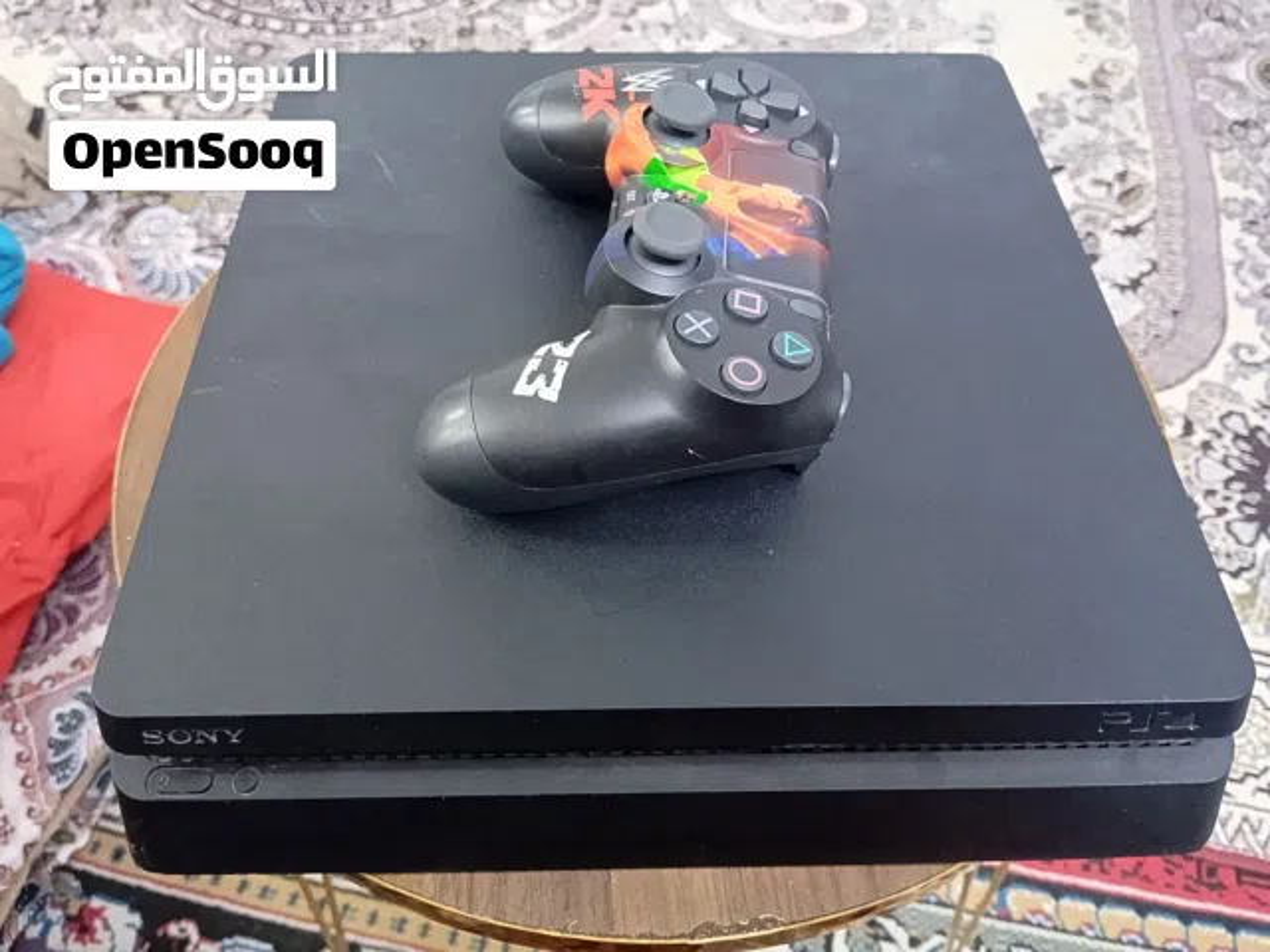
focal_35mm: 28
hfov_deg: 63.4
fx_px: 1027
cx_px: 635
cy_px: 476
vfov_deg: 49.7
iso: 2234
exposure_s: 1/25
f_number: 1.8
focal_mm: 4.22
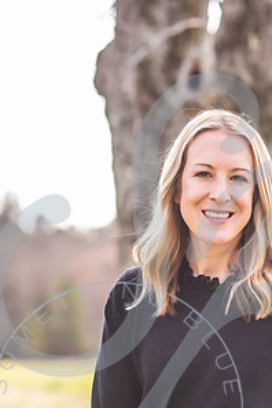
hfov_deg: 10.6
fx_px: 1462
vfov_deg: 15.8
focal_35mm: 129
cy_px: 305
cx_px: 177
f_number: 2.8
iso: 100
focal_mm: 85
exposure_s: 1/400
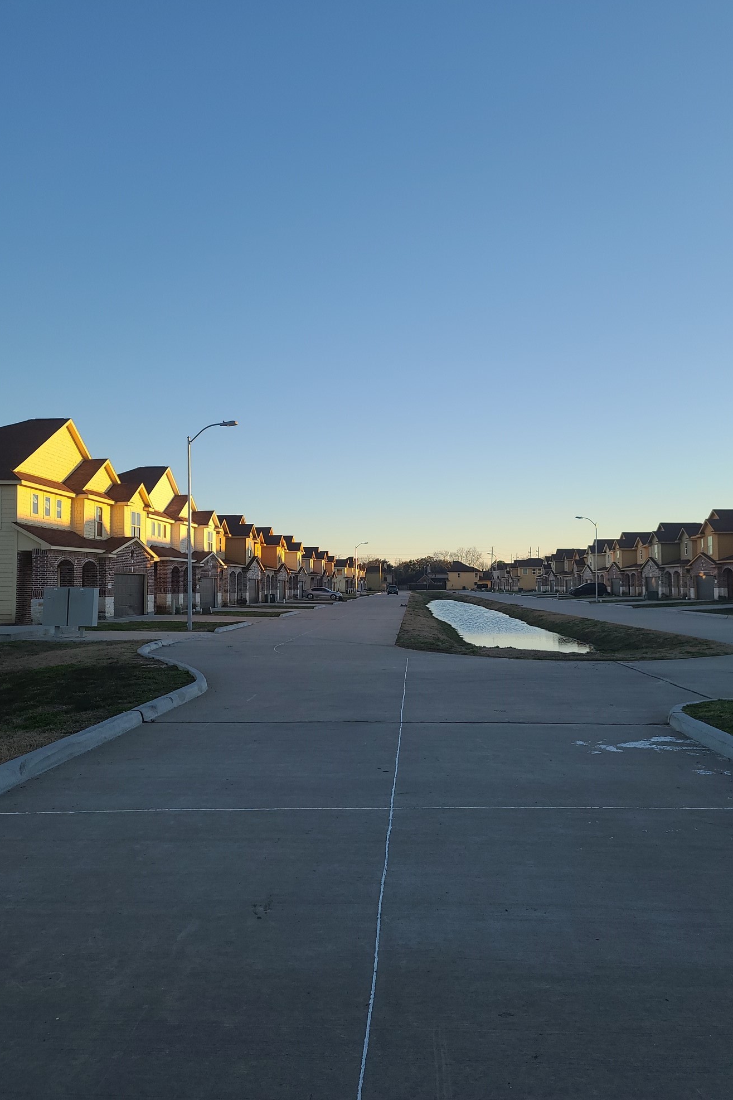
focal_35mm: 27
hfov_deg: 47.9
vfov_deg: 67.4
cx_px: 402
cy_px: 530
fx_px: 824
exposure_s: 1/306
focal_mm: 7
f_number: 1.8
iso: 16
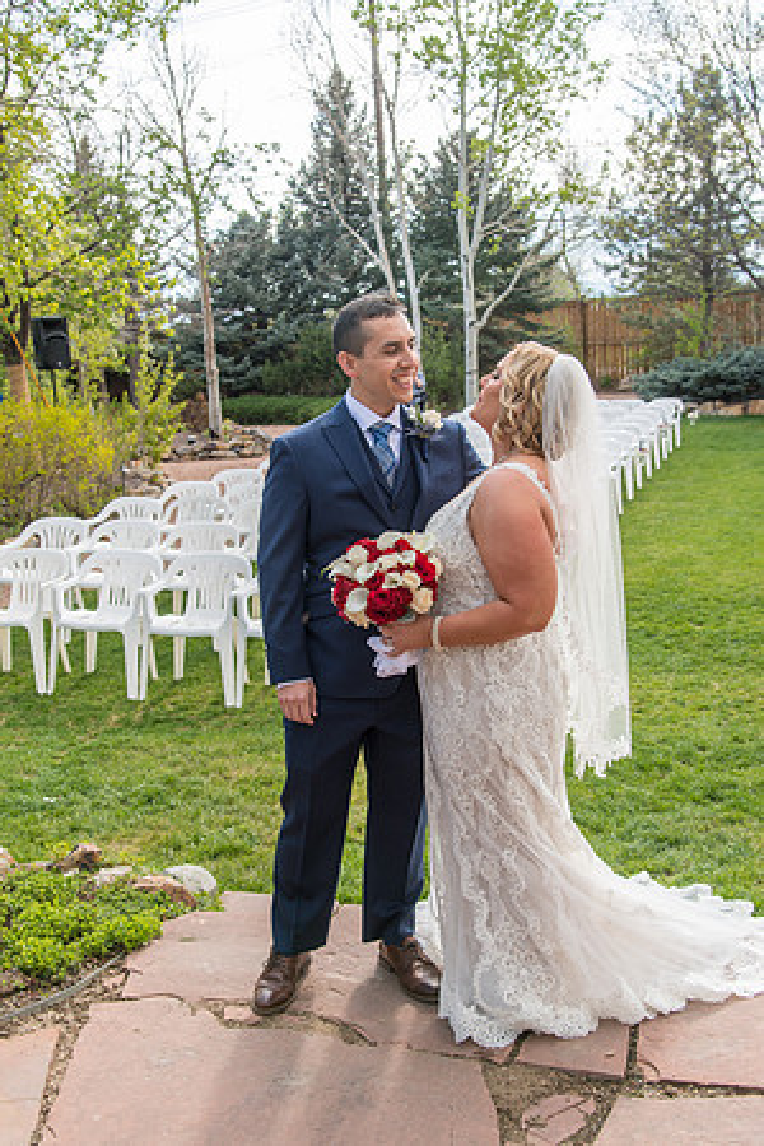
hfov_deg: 35.1
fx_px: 1210
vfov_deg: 50.7
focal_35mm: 38
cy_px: 573
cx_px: 382
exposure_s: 1/160
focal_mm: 38
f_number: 6.3
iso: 80
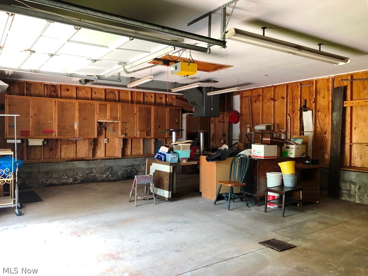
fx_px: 298
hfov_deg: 63.4
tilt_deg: -0.9
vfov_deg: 49.7
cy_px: 138
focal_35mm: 28
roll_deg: +0.0
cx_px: 184
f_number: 1.8
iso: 40
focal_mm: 4
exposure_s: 1/17
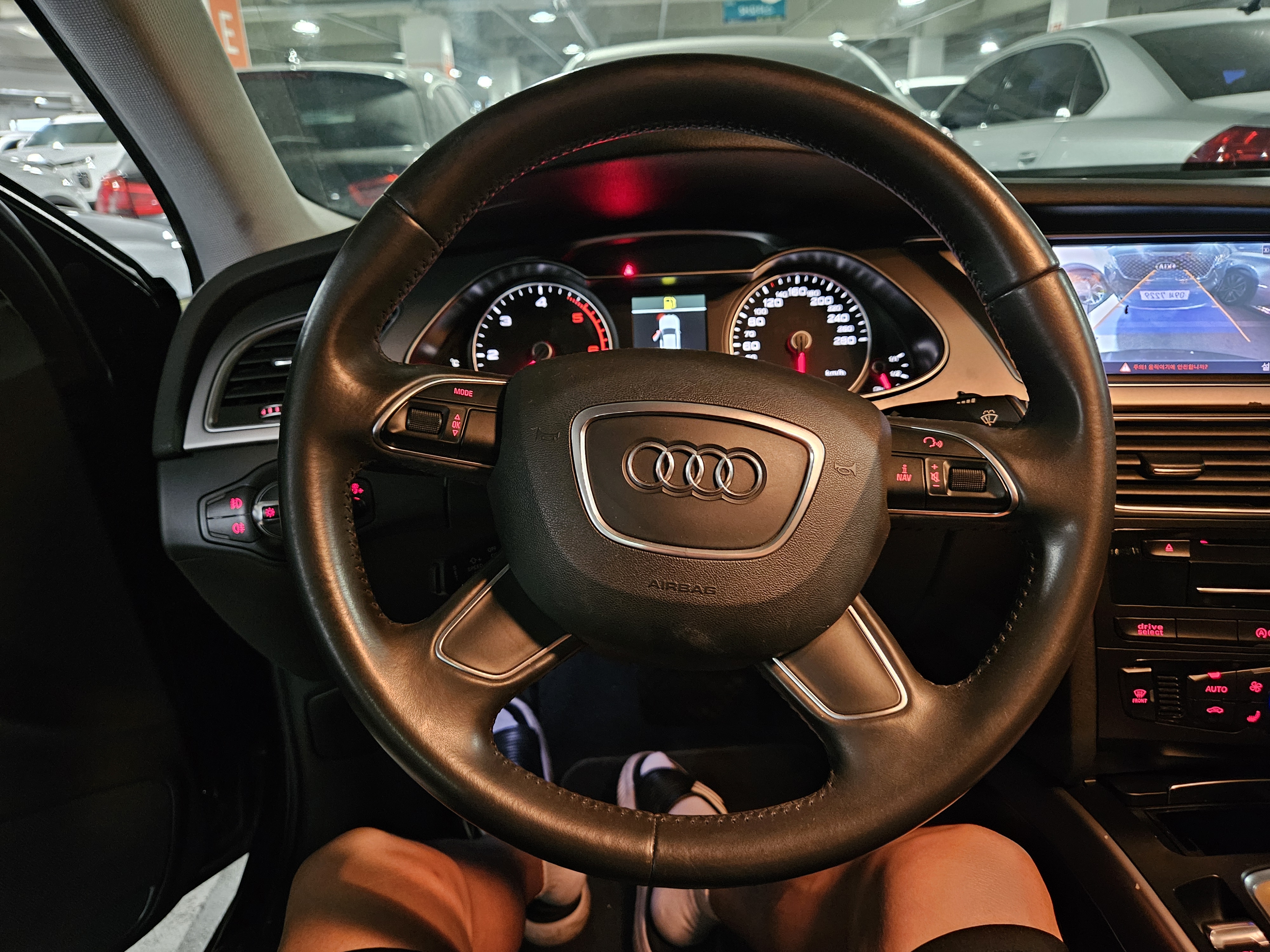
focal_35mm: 23
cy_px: 476
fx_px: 844
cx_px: 635
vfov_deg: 58.9
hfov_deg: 73.9
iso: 1250
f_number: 1.8
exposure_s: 1/25.5
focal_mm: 5.4
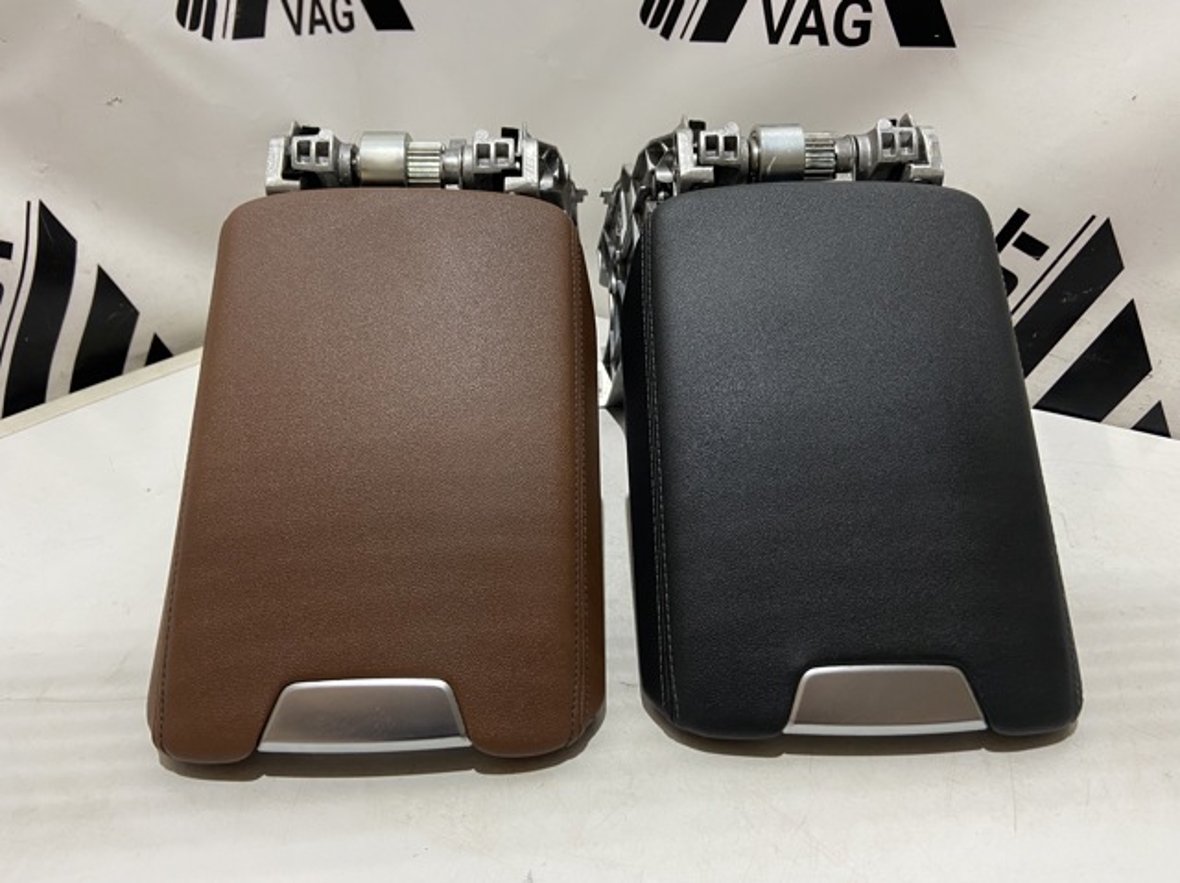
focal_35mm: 26
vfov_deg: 53.0
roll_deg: -0.1
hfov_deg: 67.3
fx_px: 886
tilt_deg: -27.6
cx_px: 590
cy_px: 442
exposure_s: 1/50
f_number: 1.8
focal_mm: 4.25
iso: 200
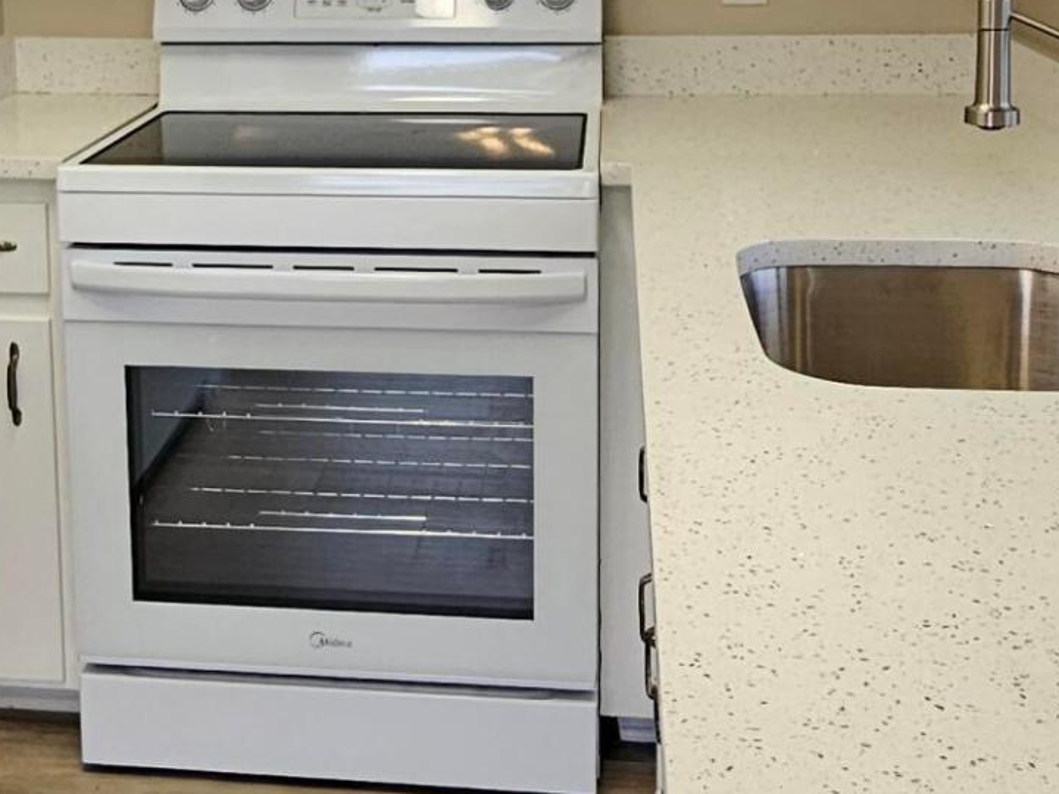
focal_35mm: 52
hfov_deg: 36.5
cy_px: 65
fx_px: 1591
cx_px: 359
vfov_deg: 27.0
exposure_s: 1/60
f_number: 2.2
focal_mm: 2.2
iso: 64
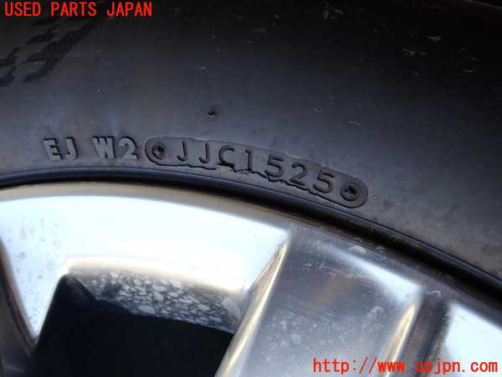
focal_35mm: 30
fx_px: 435
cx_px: 251
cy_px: 188
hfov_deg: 60.0
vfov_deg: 46.8
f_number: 2.3
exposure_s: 1/125
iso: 125
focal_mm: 5.4
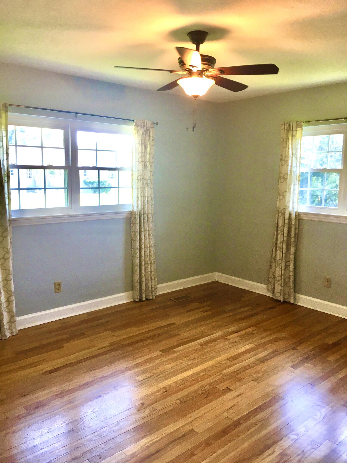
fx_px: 388
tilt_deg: -7.2
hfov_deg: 48.2
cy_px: 232
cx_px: 174
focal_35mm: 29
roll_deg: -2.0
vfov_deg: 61.7
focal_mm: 4.15
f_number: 2.2
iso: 32
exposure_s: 1/30
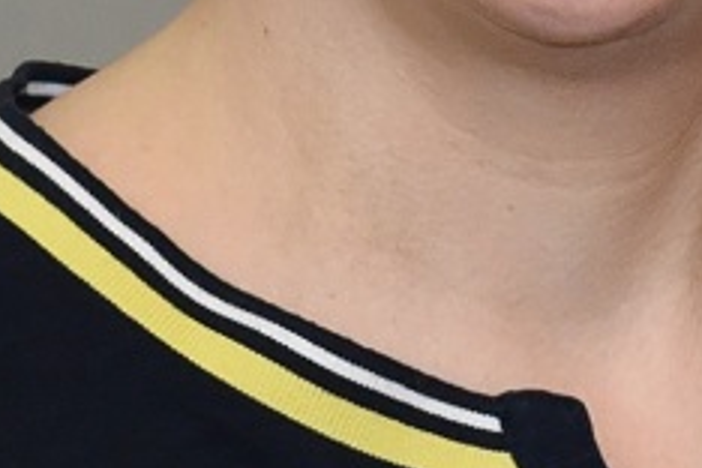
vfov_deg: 4.1
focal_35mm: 336
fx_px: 6551
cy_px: -302
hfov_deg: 6.1
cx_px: 573
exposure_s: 1/200
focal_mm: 66
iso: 1000
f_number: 5.6
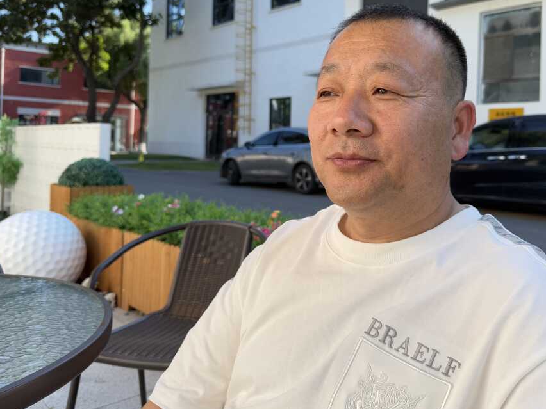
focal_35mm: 31
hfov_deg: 57.7
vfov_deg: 45.0
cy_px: 149
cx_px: 337
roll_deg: -1.7
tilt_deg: +0.4
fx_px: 489
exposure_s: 1/1385
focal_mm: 6.76
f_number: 1.78
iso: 80
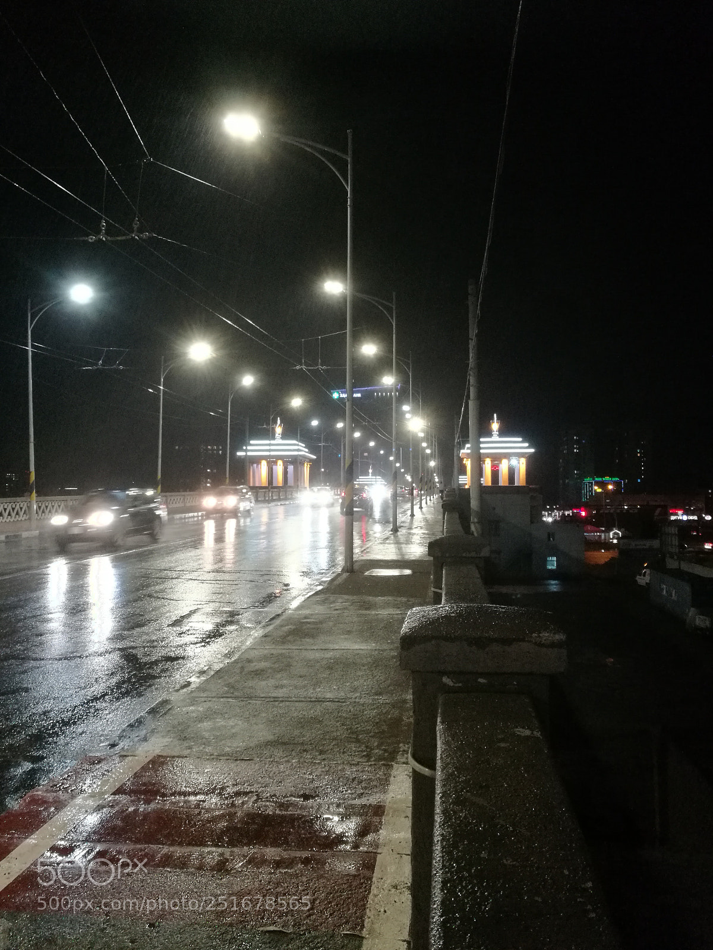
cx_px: 356
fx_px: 742
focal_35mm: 27
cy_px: 475
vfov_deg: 65.3
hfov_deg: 51.4
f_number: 2.2
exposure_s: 1/25
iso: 400
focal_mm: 4.5
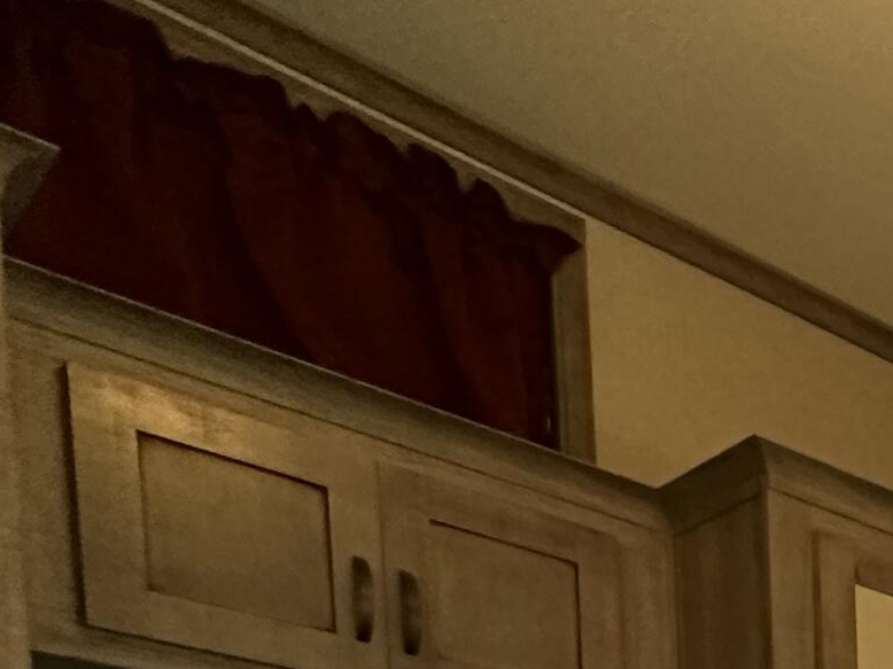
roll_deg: -0.3
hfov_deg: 24.6
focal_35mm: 54
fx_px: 1393
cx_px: 1432
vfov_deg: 19.4
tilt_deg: -4.5
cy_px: 1243
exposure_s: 1/60
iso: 400
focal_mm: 2.22
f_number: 2.2
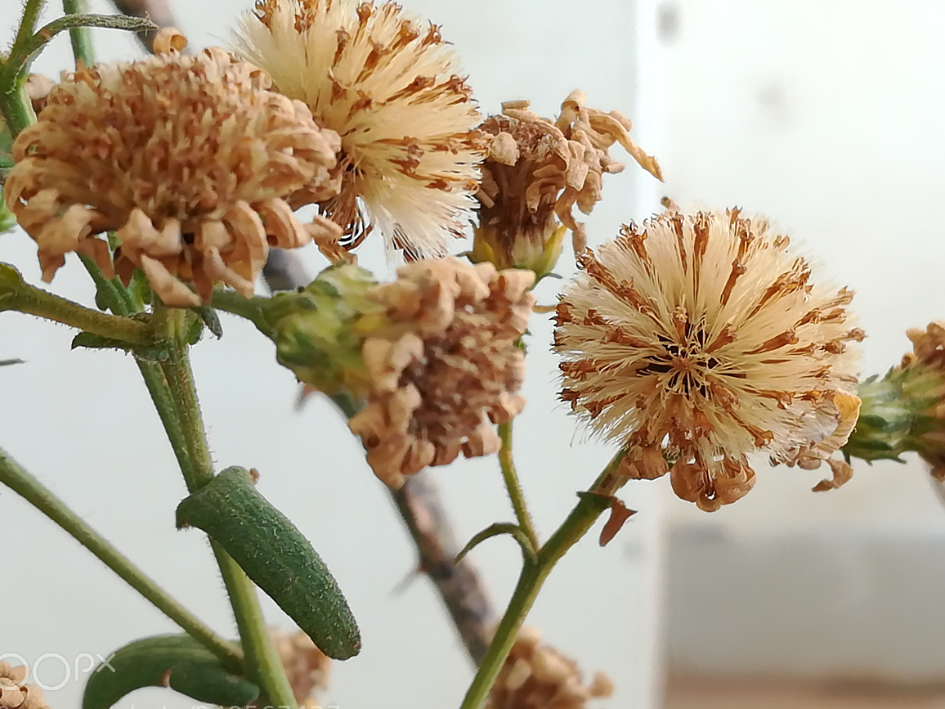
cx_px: 567
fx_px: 983
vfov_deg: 39.5
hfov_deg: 51.0
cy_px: 289
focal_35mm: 36
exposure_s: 1/100
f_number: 2.2
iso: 80
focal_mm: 3.83
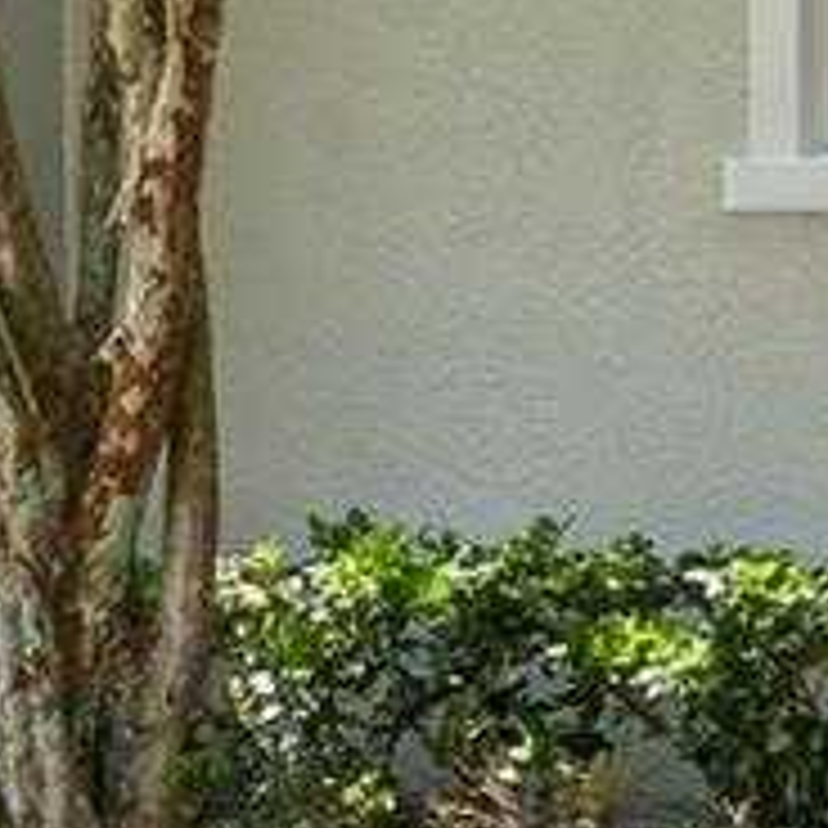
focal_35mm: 118
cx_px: 2106
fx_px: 3184
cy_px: 234
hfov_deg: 11.6
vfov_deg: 14.8
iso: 100
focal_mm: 15.9
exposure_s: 1/30
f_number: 11
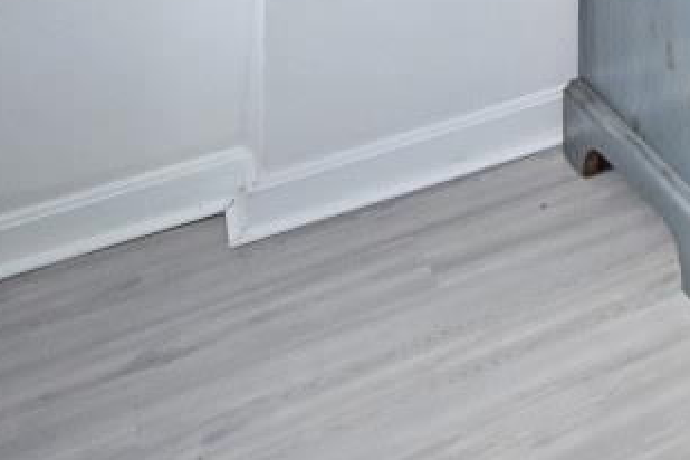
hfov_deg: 16.9
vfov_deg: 14.8
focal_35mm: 68
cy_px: -560
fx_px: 1303
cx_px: 1516
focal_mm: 14
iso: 200
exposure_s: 1/80
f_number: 4.5
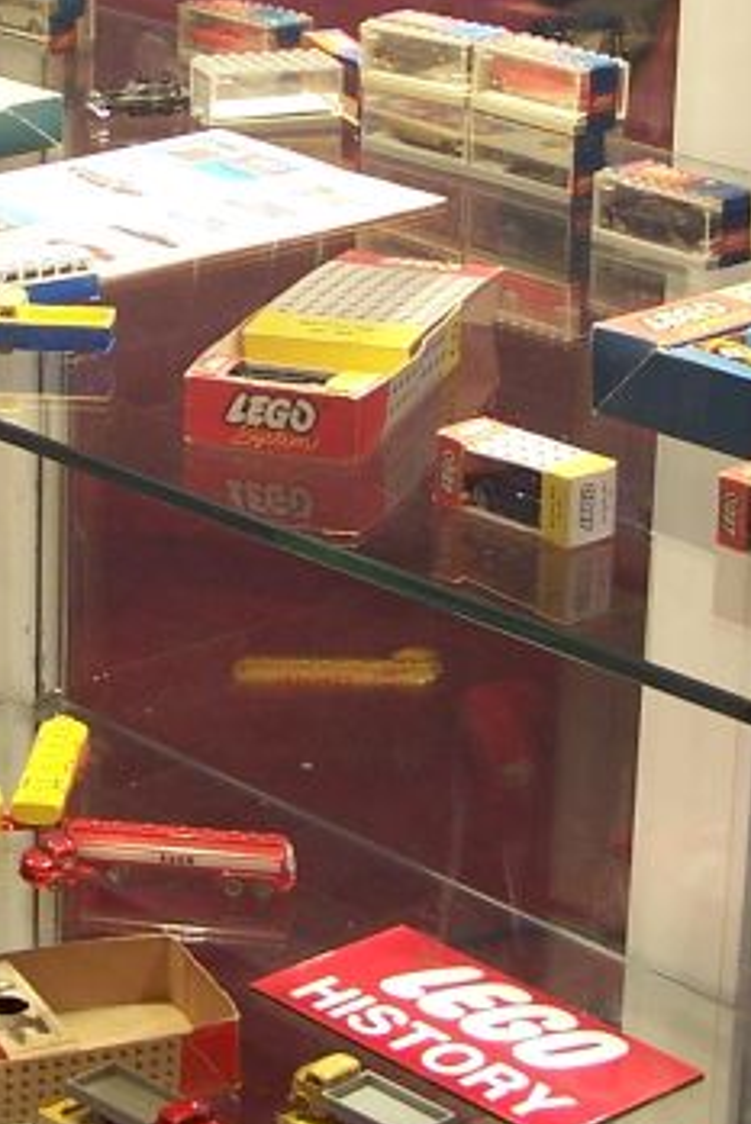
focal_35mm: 116
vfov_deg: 17.5
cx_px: 193
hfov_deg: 11.8
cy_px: 196
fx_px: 3626
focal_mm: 6.3
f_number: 2.8
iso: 80
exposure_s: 1/10
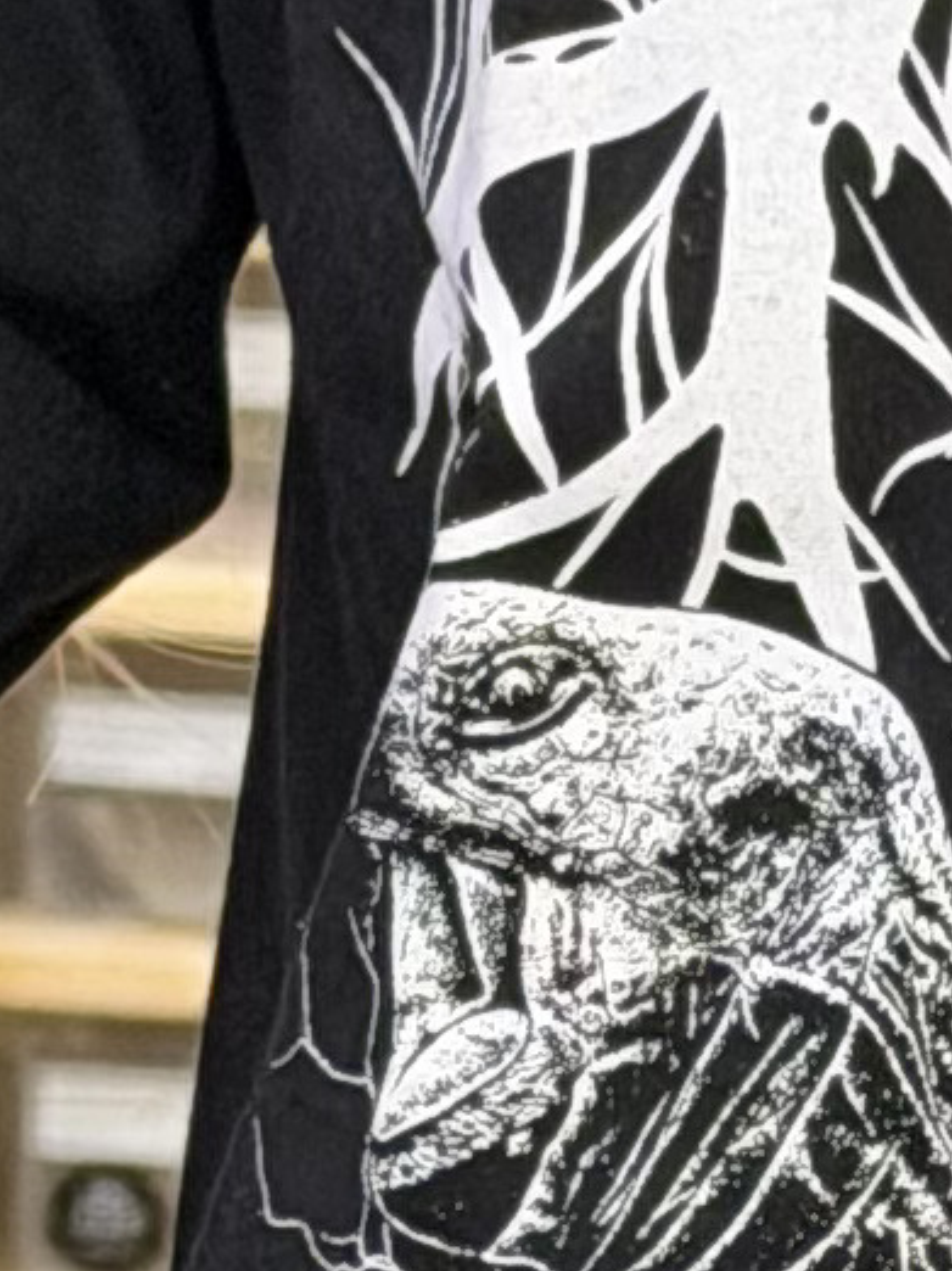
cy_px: 1704
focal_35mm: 371
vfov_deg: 5.3
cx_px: 1958
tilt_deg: -10.1
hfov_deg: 4.0
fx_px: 13615
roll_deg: -2.6
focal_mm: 6.76
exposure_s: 1/50
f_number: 1.78
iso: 250
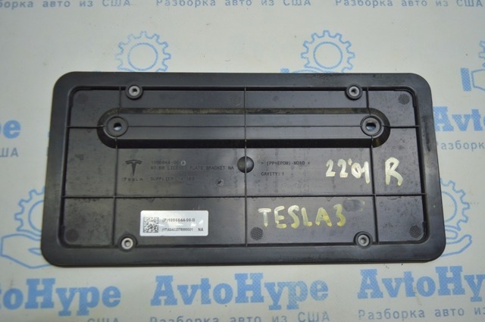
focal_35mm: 32
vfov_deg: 41.6
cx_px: 242
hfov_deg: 59.6
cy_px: 161
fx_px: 424
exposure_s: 1/100
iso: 400
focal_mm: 21
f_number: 3.8
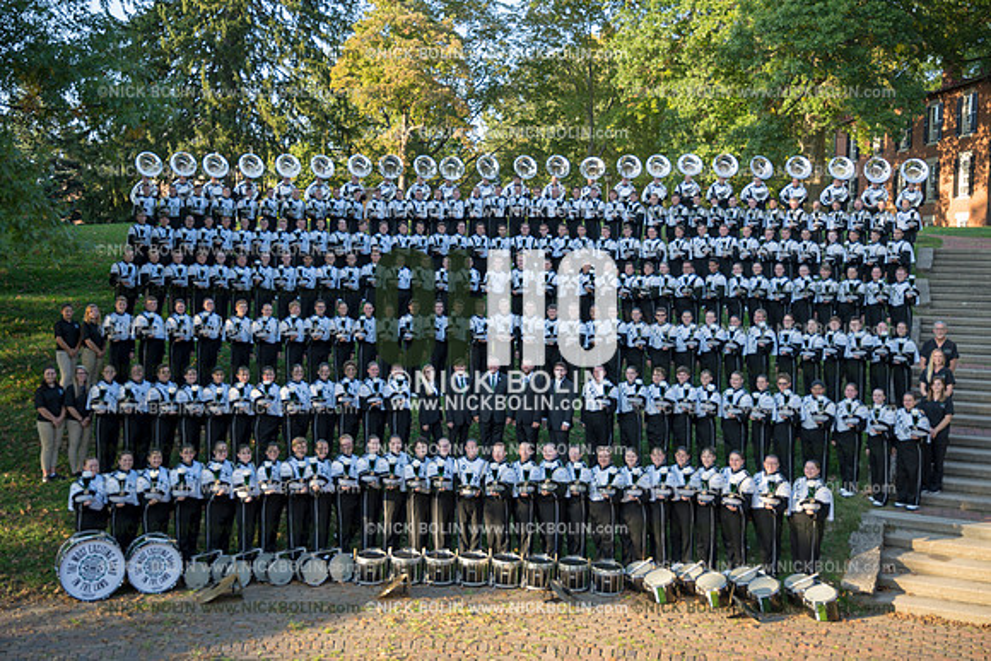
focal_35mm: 36
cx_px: 496
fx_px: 991
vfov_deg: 36.9
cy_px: 330
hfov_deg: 53.1
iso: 125
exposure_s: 1/200
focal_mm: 36
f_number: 4
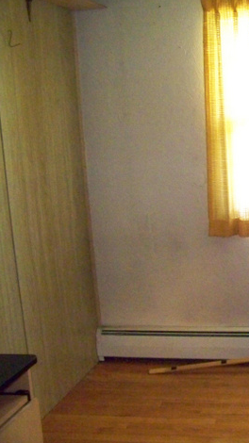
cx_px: 300
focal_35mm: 49
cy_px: 222
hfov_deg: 22.5
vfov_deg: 42.1
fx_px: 576
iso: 1600
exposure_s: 1/30
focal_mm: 5.85
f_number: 2.8
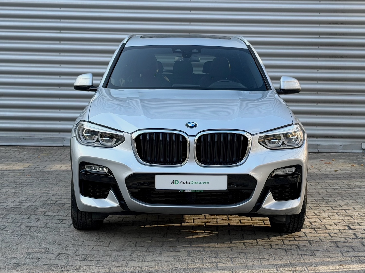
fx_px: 506
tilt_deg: -3.5
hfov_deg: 39.7
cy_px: 136
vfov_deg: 30.3
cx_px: 182
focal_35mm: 48
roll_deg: -0.2
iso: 64
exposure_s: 1/442
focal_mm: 6.76
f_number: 1.78
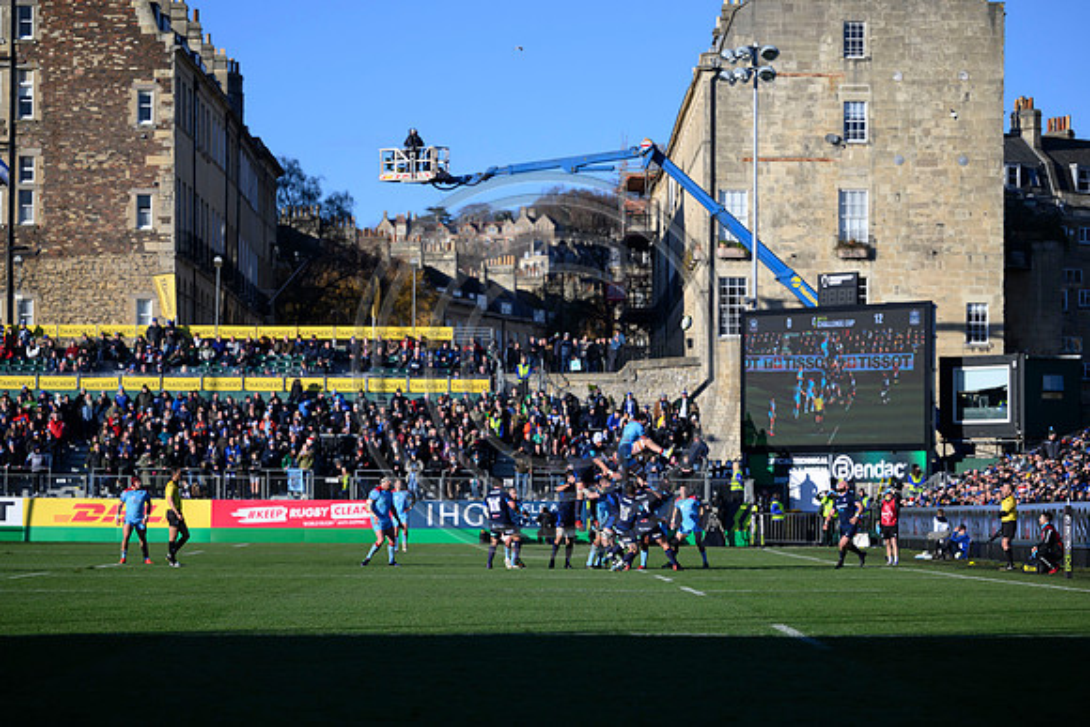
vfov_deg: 11.9
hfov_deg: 17.8
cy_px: 364
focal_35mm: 115
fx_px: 3483
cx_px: 545
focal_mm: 115
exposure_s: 1/10000
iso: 1000
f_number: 3.2
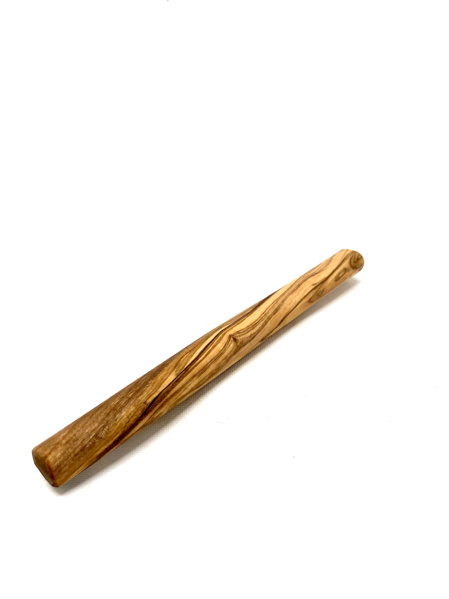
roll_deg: -3.4
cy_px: 300
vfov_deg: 63.4
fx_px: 484
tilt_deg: -37.0
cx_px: 224
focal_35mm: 28
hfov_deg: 49.7
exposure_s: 1/100
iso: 25
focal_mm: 3.99
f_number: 1.8
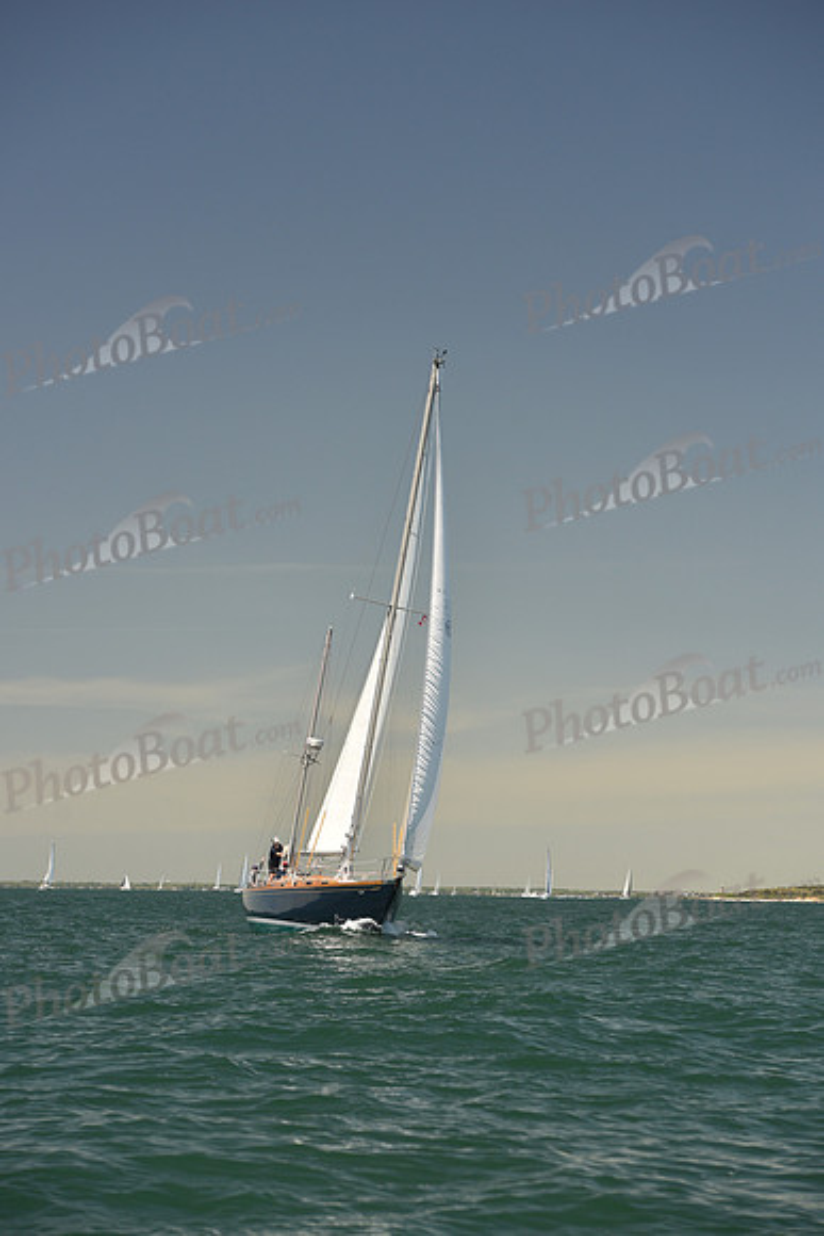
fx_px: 3088
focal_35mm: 90
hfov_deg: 15.2
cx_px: 412
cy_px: 618
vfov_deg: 22.6
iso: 250
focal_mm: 90
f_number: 5
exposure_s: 1/800
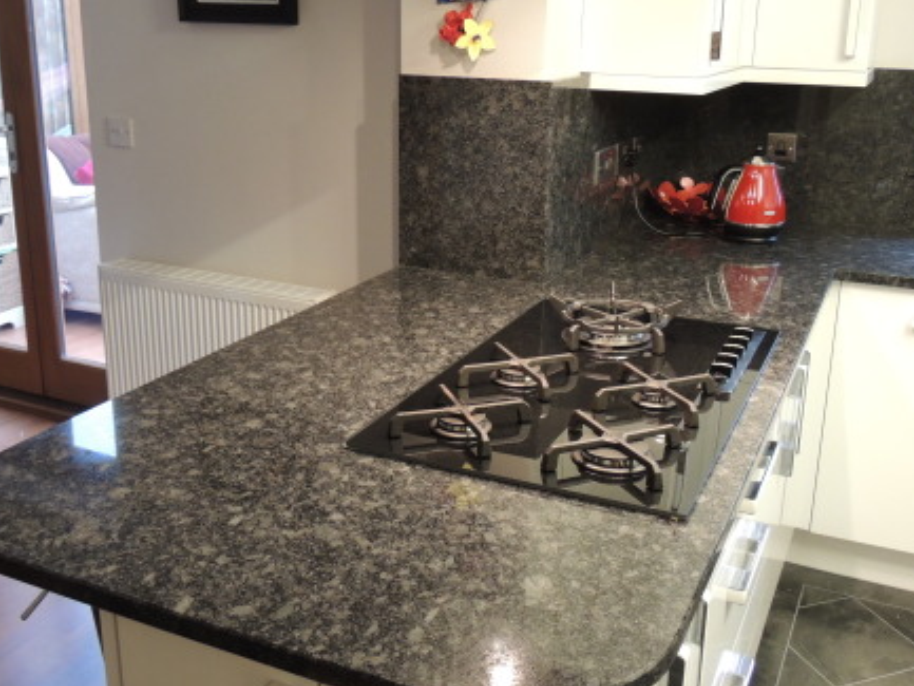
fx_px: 1030
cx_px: 439
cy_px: 302
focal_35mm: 39
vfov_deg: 36.8
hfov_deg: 47.8
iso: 560
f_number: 3.2
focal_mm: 5.8
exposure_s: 1/13
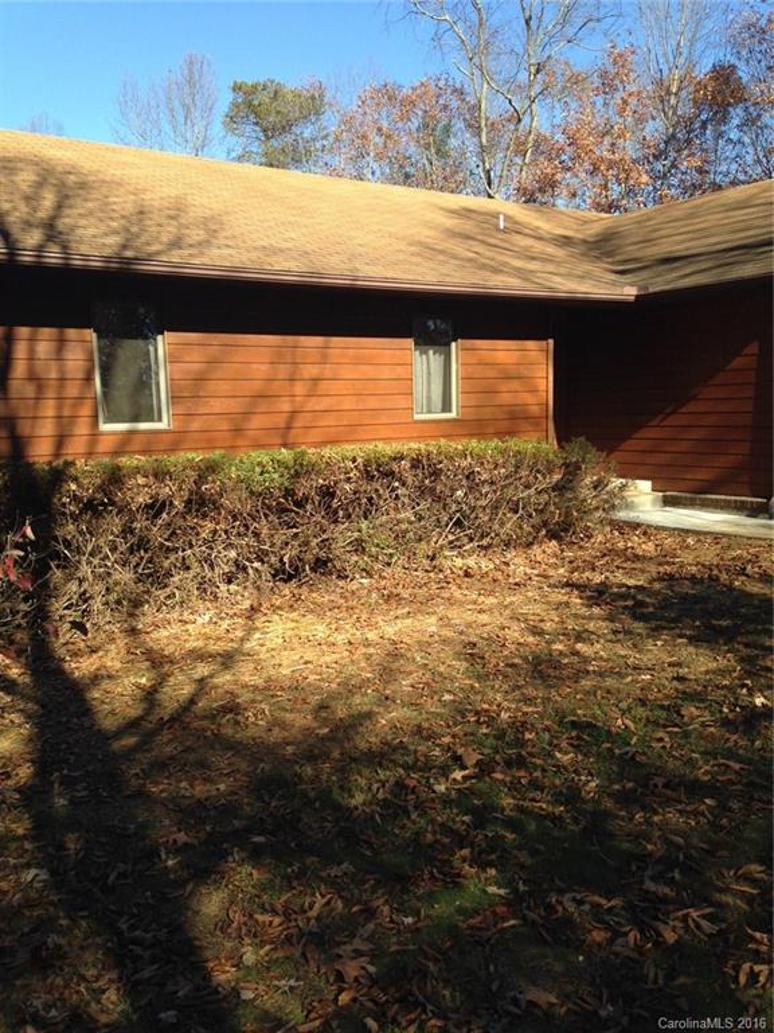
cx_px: 387
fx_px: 984
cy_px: 516
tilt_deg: -7.4
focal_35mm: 33
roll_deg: +1.5
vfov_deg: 55.4
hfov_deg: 42.9
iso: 50
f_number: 2.4
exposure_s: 1/596
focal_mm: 4.12
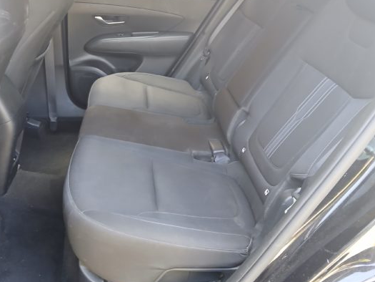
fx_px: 412
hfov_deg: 48.7
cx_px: 154
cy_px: 117
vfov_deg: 37.6
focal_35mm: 38
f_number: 1.8
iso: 250
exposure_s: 1/25
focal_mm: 3.98
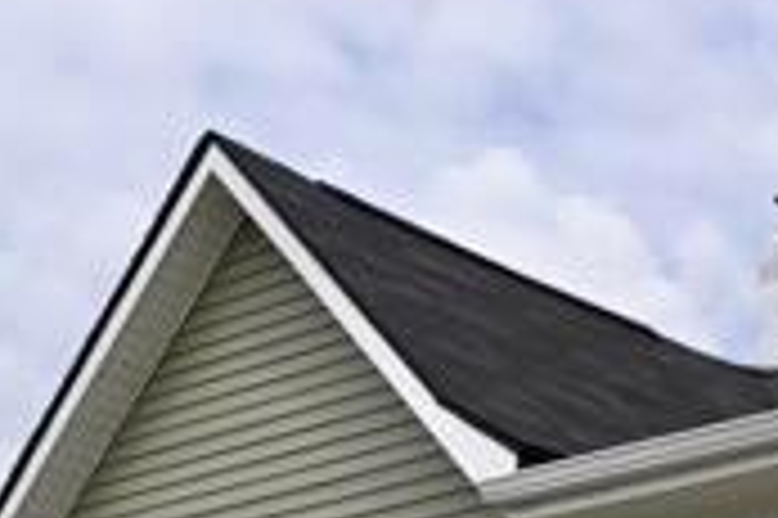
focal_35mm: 111
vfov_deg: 11.5
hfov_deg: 17.4
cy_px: 894
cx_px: 989
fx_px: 2397
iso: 100
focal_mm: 30
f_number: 9
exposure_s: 1/320
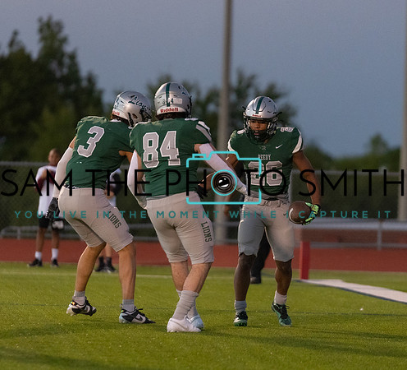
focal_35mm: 362
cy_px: 179
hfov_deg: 5.1
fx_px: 4593
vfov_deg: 4.6
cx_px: 221
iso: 4000
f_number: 2.8
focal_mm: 200
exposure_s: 1/1250
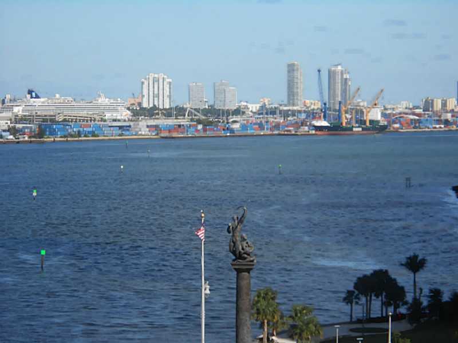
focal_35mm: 156
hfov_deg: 12.7
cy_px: 172
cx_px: 229
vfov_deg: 9.5
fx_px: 2064
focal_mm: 27.6
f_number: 6.5
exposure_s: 1/320
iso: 80
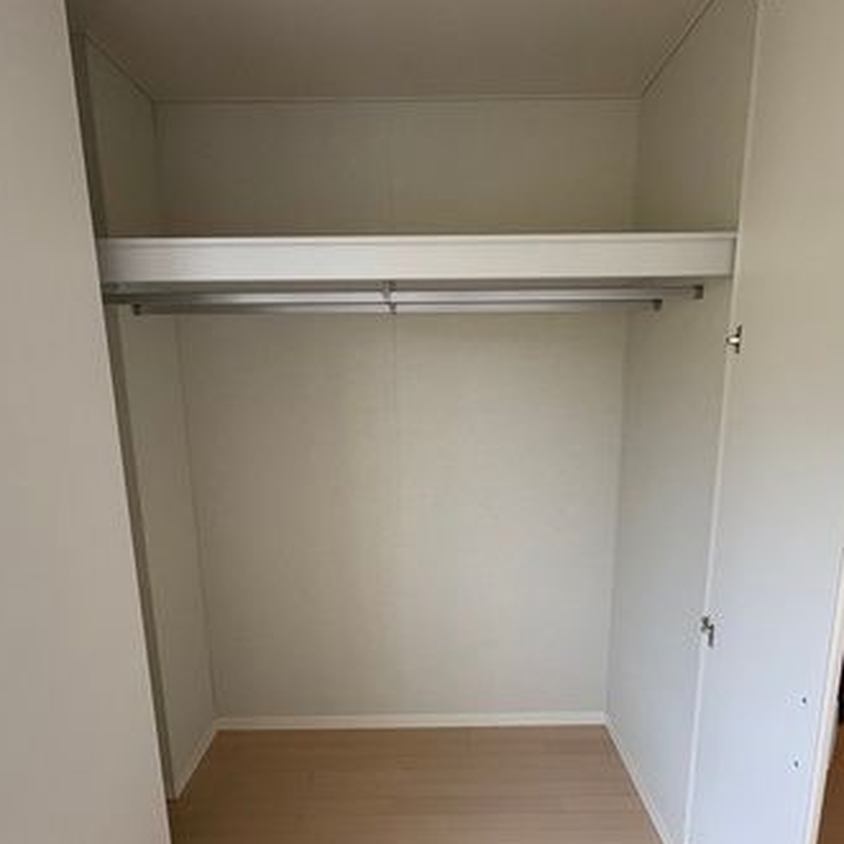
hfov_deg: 72.1
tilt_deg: -11.4
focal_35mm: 21
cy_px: 491
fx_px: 579
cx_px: 437
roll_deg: +1.0
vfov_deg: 71.6
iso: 160
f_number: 2.2
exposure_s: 1/99
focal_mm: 2.22
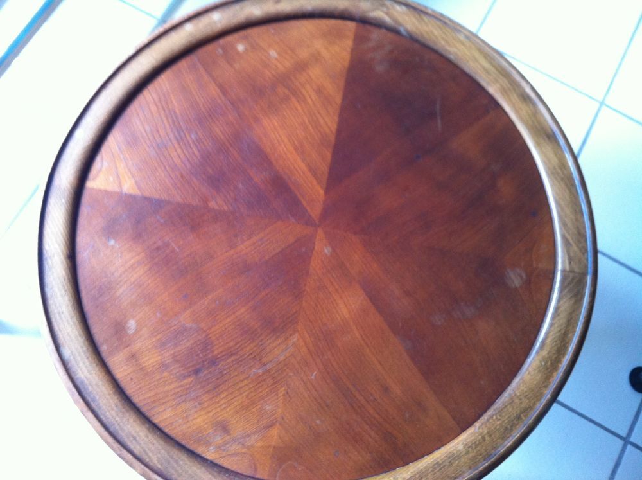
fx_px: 648
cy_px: 240
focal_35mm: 35
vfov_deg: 40.6
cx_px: 321
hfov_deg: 52.7
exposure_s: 1/15
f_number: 2.8
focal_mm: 3.85
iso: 160
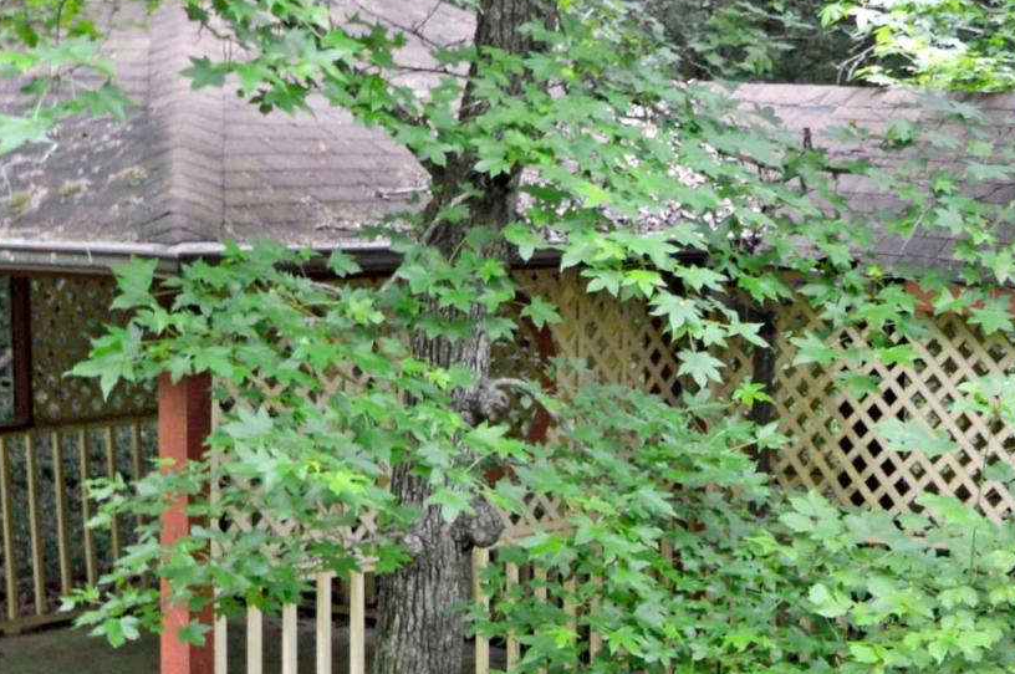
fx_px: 2952
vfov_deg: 12.9
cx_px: 1003
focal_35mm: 105
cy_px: 583
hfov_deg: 19.0
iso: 400
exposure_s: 1/80
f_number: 4.5
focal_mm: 19
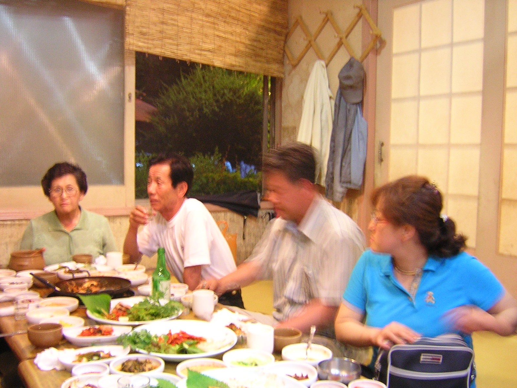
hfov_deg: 51.4
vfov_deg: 39.7
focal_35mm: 36
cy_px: 194
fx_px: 538
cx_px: 258
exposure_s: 1/2.6
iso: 315
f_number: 2.6
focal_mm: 4.7
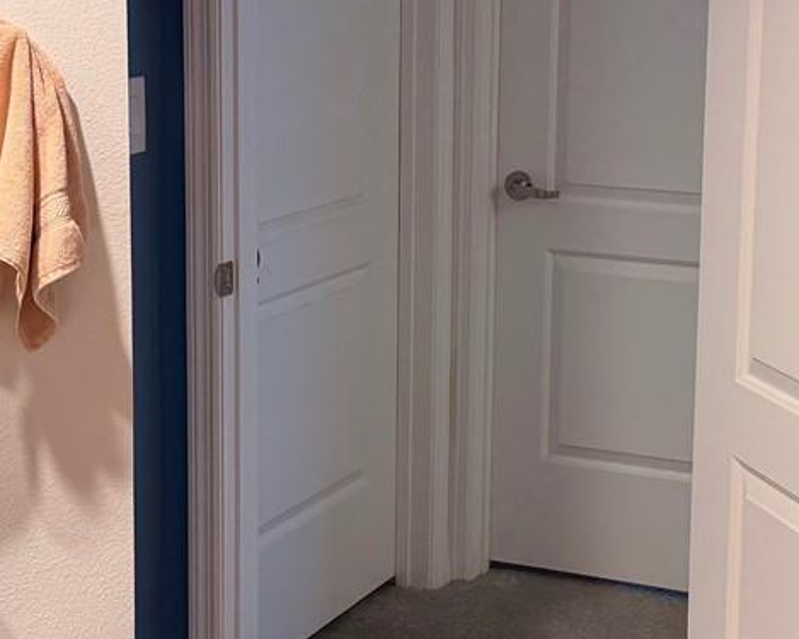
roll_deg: -0.8
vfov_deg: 19.1
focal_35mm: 80
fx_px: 1891
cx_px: 477
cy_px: 218
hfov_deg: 23.8
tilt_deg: -9.3
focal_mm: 6.76
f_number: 1.78
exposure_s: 1/120
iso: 160
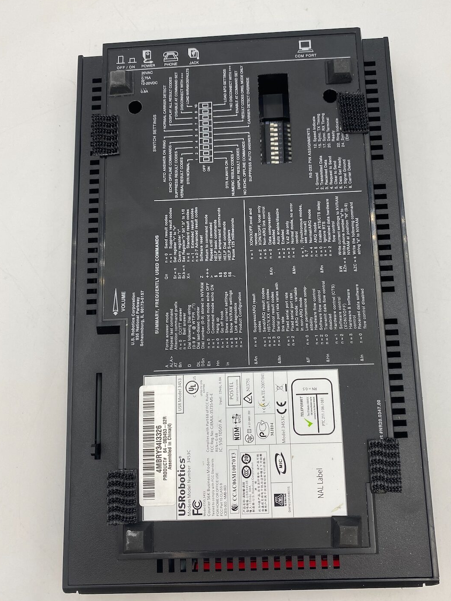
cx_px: 249
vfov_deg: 60.0
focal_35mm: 30
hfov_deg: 46.7
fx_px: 521
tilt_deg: -77.6
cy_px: 300
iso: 50
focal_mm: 4.25
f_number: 1.8
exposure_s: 1/121
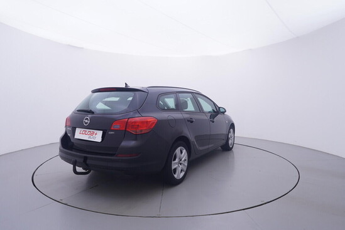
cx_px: 172
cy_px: 115
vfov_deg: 56.2
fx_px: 216
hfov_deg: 77.3
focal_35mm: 22
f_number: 5
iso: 200
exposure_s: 1/80
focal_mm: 15
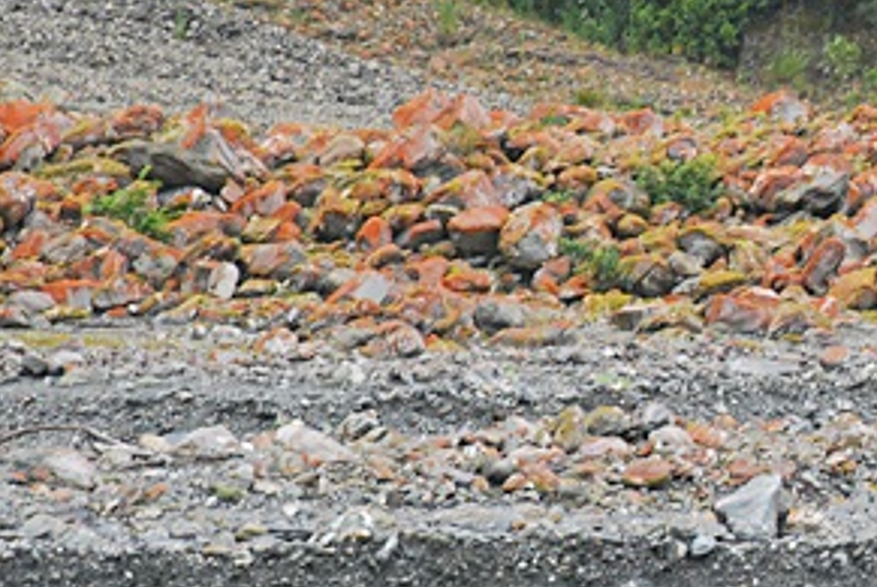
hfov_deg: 5.5
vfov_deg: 3.7
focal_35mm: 371
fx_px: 9052
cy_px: 304
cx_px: 946
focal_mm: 90
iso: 400
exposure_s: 1/320
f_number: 5.6
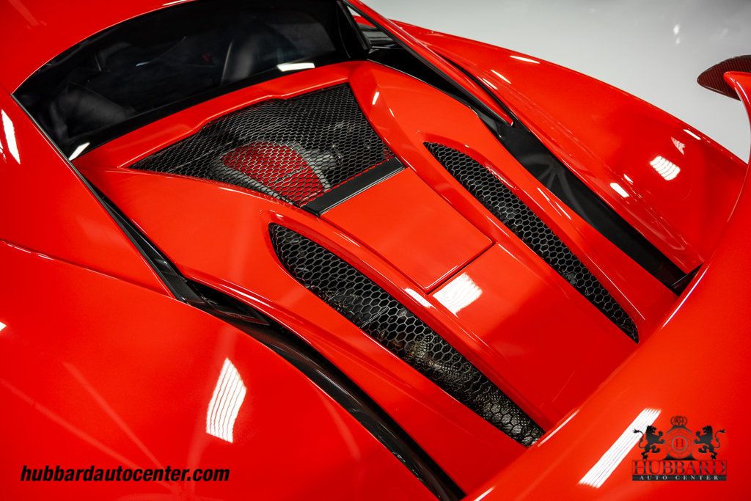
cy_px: 250
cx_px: 376
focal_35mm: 24
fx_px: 501
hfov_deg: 73.7
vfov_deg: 53.1
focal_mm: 24
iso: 800
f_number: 5
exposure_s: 1/60
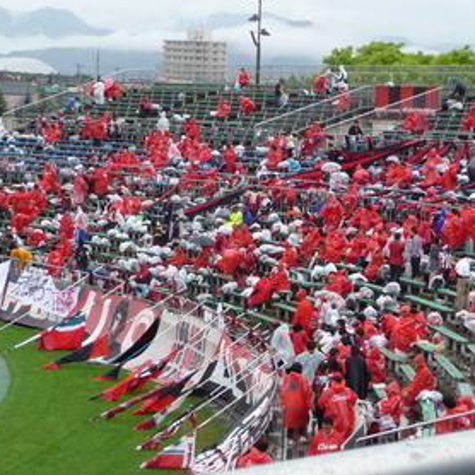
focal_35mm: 132
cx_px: 282
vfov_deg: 13.2
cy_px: 209
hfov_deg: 13.2
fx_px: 2049
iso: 250
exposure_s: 1/500
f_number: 4.7
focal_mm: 15.2
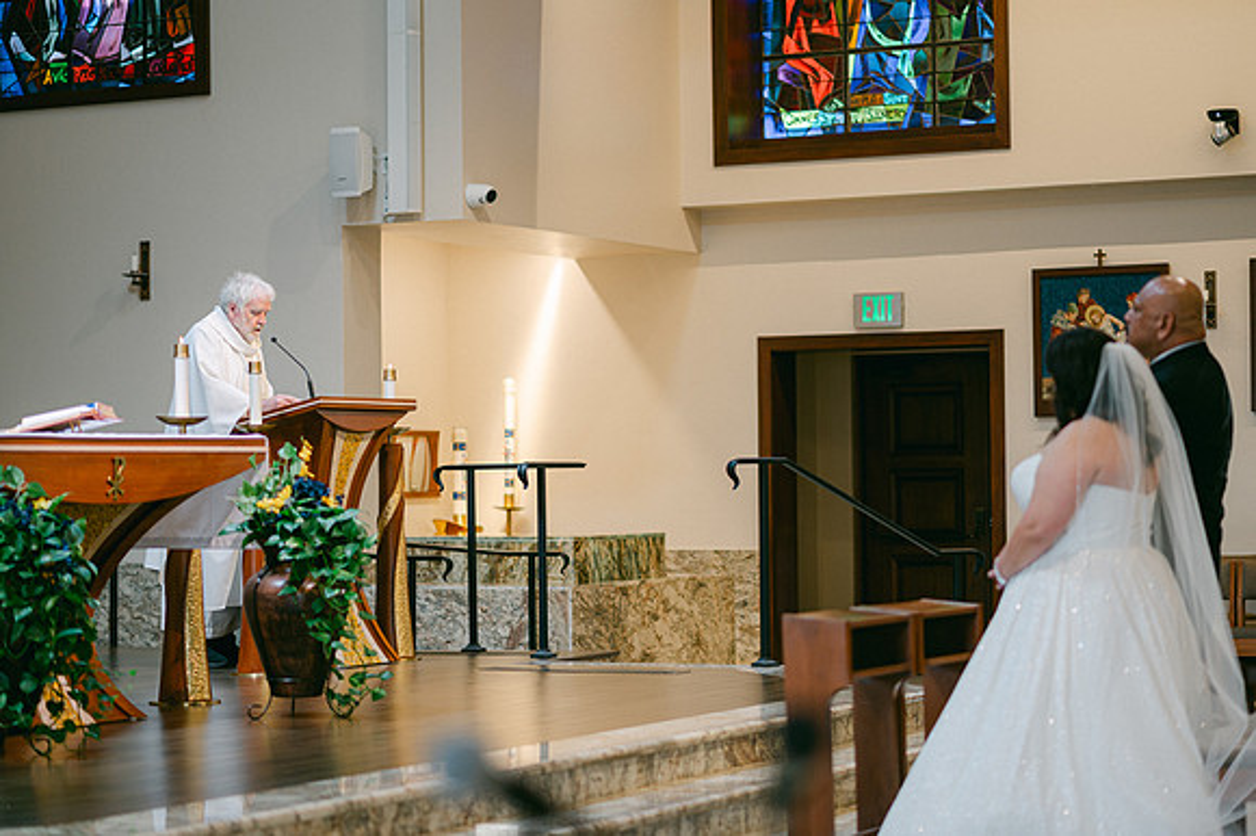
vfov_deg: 16.1
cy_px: 418
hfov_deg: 23.9
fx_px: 2964
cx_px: 628
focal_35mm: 85
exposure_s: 1/125
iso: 200
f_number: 1.8
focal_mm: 85
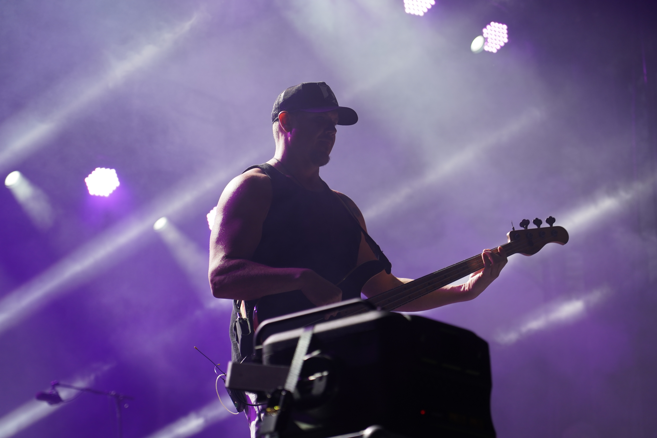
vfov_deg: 13.0
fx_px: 1916
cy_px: 219
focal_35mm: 105
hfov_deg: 19.5
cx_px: 328
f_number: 4
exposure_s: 1/160
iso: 500
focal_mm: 105
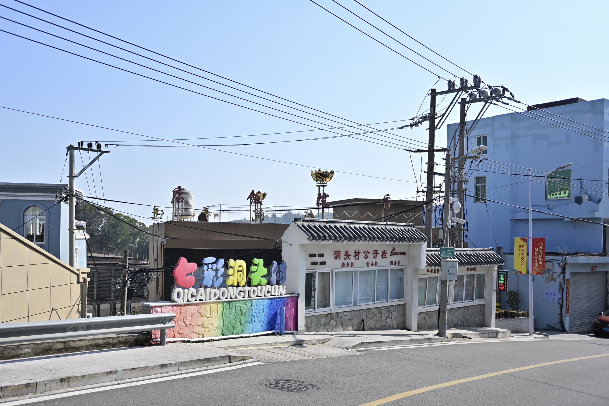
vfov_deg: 46.4
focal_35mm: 28
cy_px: 203
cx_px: 304
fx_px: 474
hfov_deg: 65.5
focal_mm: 28
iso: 100
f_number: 2.8
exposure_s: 1/3200
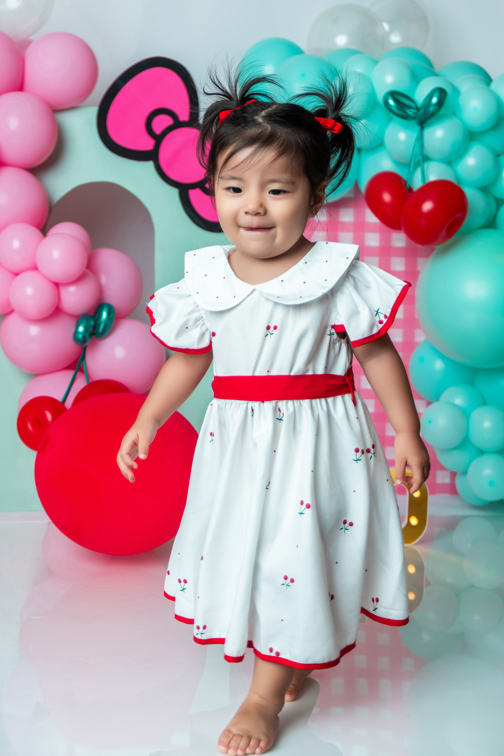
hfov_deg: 29.9
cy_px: 378
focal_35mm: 45
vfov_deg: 43.6
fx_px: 945
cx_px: 252
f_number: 4.5
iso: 250
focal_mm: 45
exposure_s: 1/160
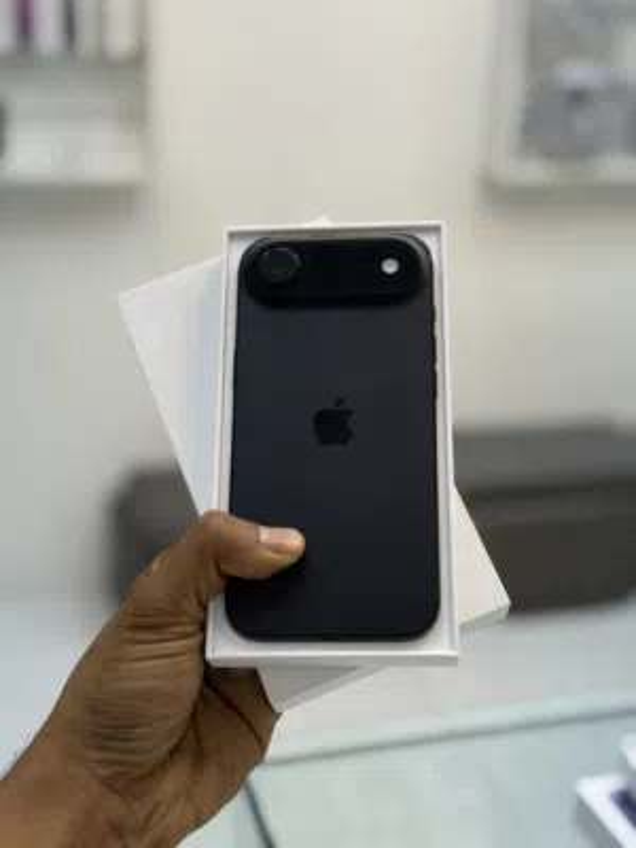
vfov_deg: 39.7
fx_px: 1176
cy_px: 424
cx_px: 318
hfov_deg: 30.3
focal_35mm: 48
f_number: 1.78
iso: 80
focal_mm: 6.76
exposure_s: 1/345
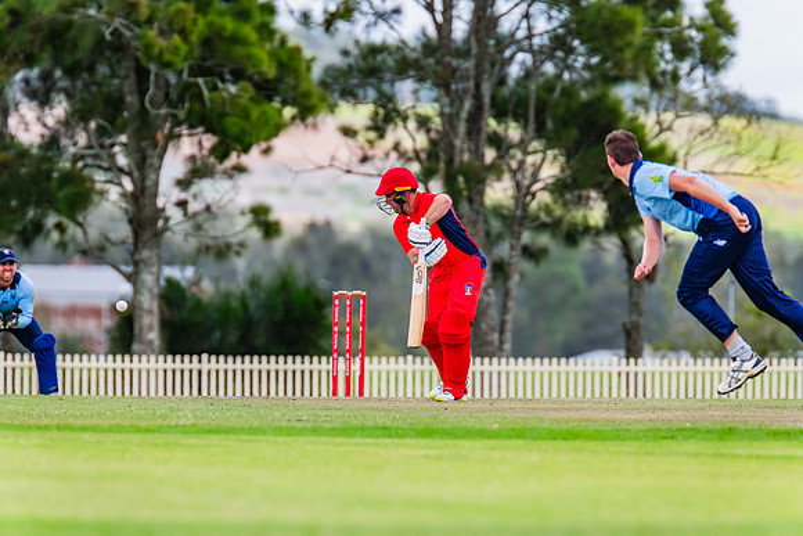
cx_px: 402
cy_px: 268
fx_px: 13435
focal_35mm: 602
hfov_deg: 3.4
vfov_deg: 2.3
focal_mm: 600
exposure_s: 1/1250
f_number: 7.1
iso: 800
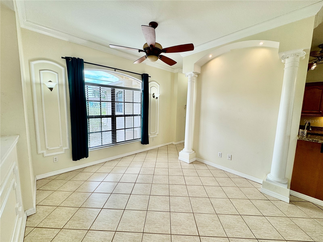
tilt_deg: -6.2
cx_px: 162
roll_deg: -1.2
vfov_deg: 85.7
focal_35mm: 14
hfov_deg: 102.1
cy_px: 121
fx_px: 131
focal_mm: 2.22
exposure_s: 1/186
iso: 40
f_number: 2.2
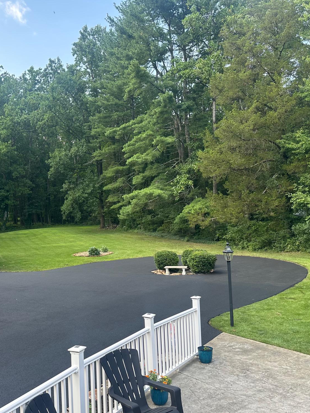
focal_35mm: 33
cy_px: 211
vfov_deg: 55.3
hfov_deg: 42.7
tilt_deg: +1.3
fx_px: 394
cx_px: 118
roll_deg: +1.7
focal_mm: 6.86
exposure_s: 1/435
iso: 80
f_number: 1.78
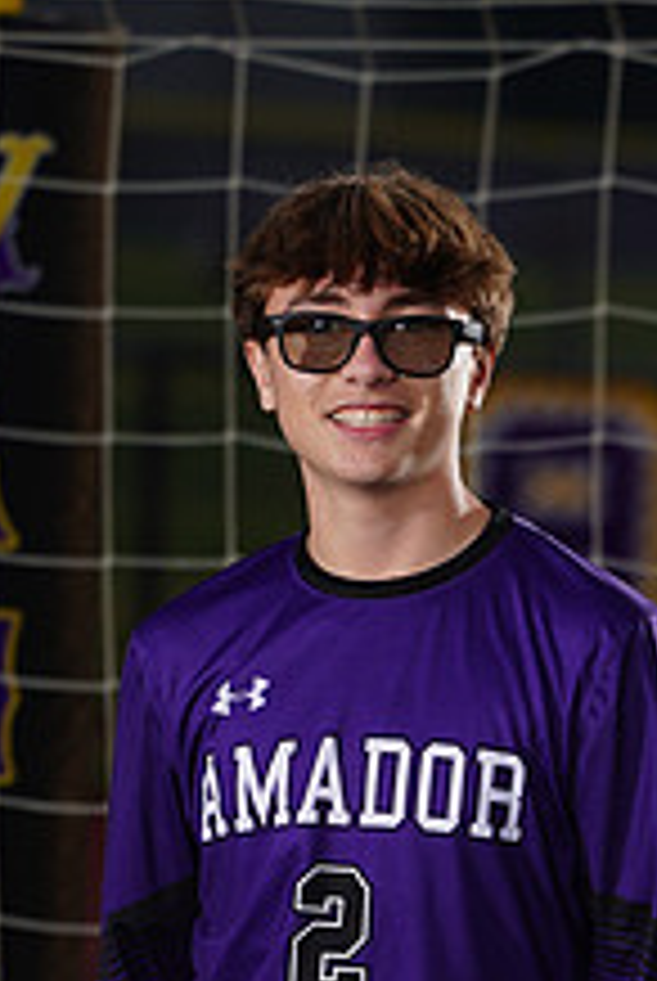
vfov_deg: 2.7
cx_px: 236
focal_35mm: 750
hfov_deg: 1.8
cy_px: 1287
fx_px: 20465
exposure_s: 1/200
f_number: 7.1
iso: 200
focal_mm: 282
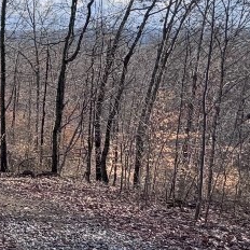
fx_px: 523
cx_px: -180
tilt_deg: -5.9
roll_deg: +2.1
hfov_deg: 20.4
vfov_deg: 26.8
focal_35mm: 64
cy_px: 100
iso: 50
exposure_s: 1/980
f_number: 2.2
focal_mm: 2.22
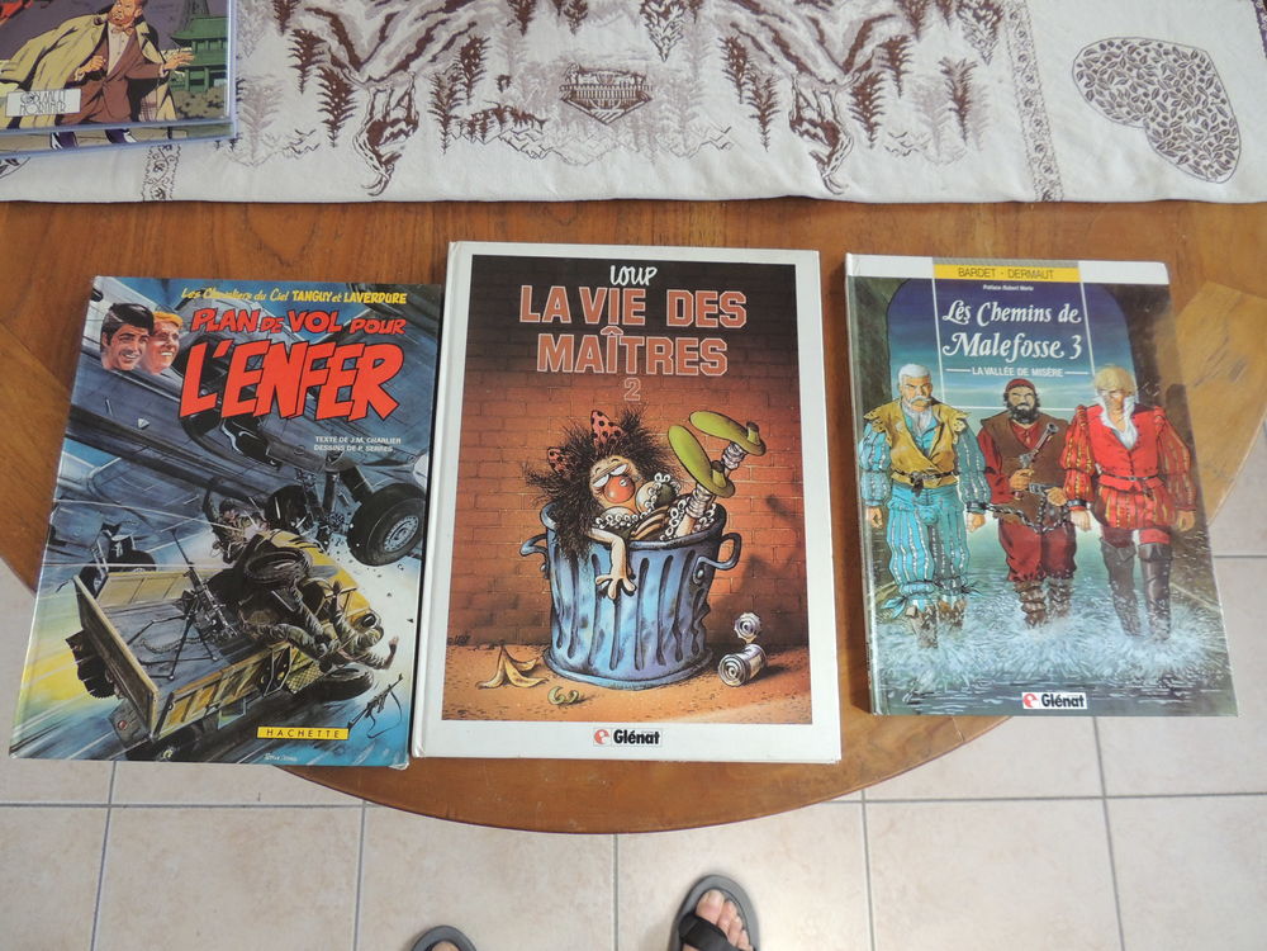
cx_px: 634
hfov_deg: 71.6
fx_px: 878
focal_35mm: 24
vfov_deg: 56.8
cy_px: 476
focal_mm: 4.3
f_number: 3
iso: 400
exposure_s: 1/25
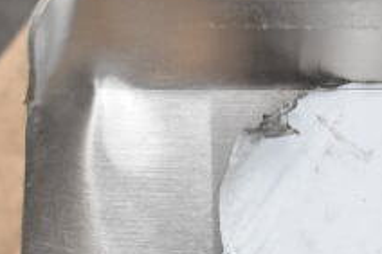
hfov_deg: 11.5
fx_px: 1834
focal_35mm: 173
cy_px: 325
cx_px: 541
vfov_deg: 7.8
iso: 1600
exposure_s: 1/200
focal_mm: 40
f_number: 7.1
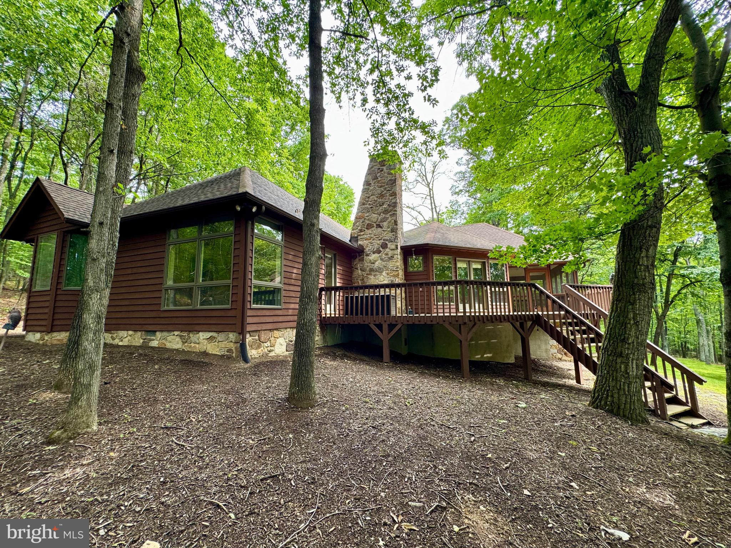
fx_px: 296
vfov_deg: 85.7
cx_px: 366
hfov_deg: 102.1
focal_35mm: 14
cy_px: 274
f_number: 2.2
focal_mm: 2.22
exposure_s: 1/99
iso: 50
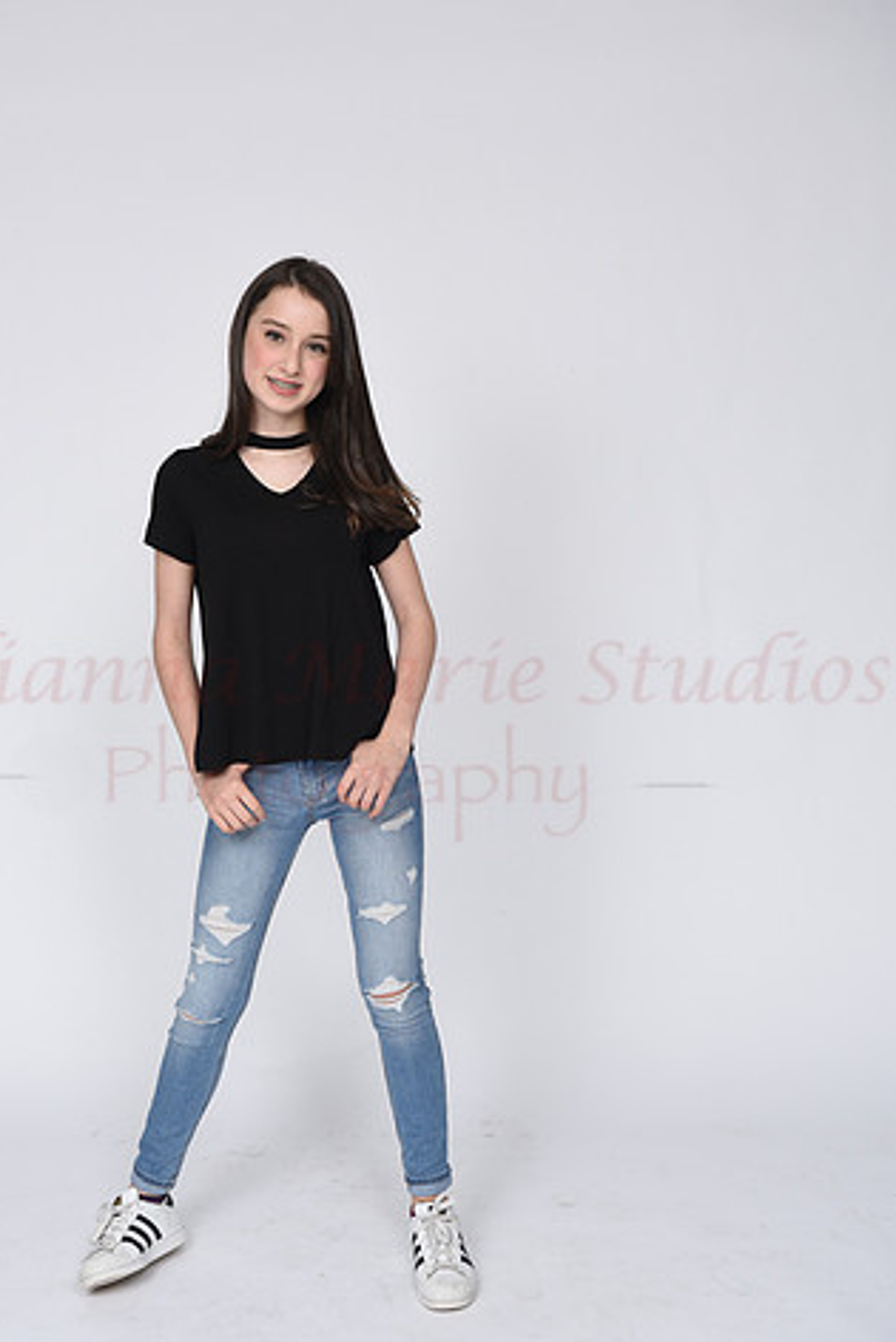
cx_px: 351
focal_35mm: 59
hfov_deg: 23.0
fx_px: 2201
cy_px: 688
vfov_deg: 33.9
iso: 100
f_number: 7.1
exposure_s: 1/160
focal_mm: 48
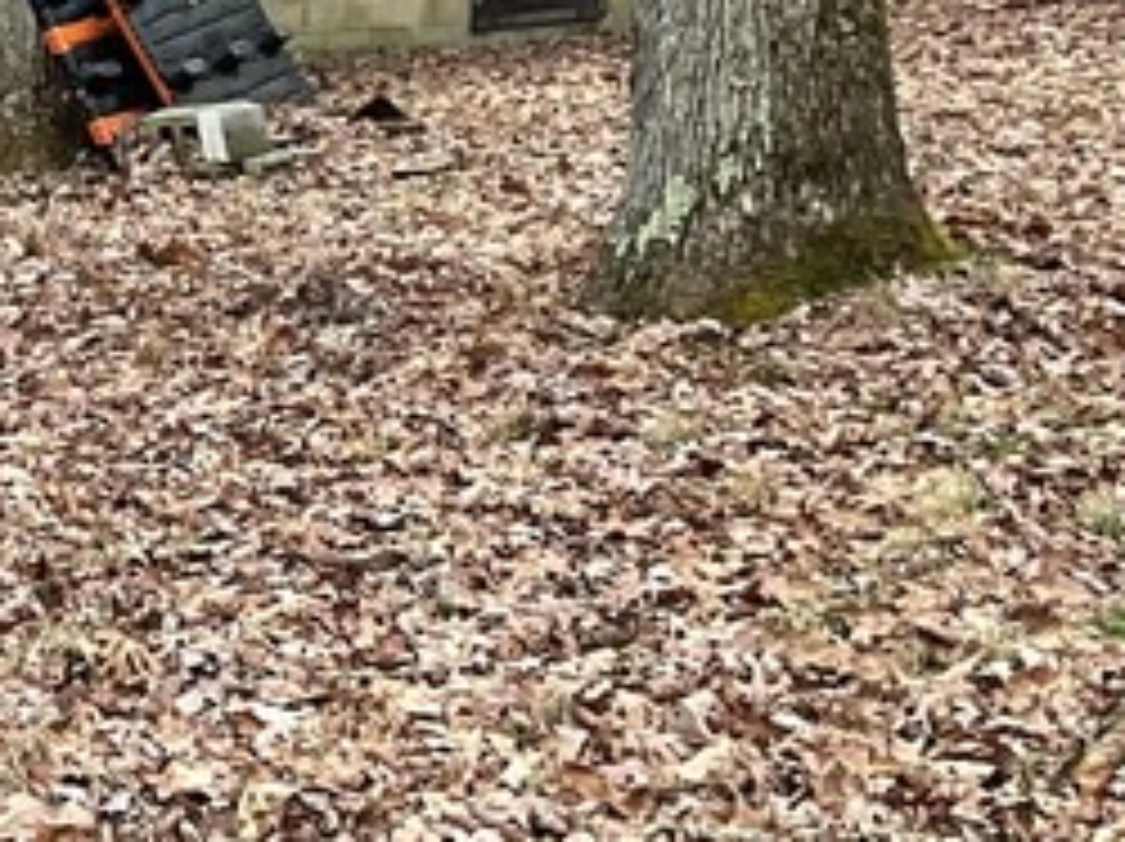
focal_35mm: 119
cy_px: -207
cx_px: -396
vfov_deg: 12.1
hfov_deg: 15.6
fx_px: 3864
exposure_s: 1/120
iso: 20
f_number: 1.8
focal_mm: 3
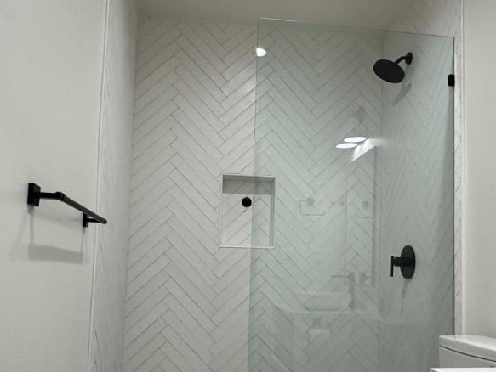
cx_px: 267
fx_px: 516
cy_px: 239
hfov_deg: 51.3
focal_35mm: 36
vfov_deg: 39.4
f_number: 2.2
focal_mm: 2.22
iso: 125
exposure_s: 1/120
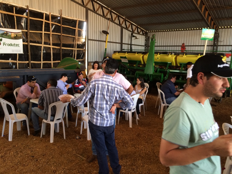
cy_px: 87
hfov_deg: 60.0
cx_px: 116
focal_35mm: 30
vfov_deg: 46.8
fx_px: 201
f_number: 2.2
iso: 50
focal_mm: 4.12
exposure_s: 1/30
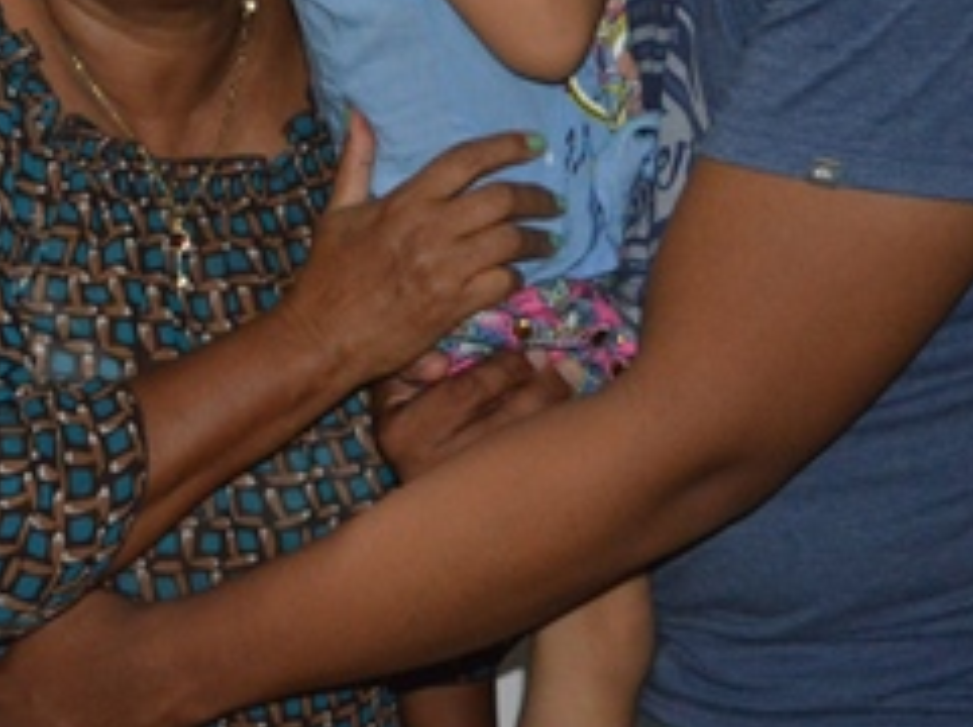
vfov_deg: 15.0
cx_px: -44
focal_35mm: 96
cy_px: -10
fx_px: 2706
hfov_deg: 19.7
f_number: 3.8
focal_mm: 23
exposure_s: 1/60
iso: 1600
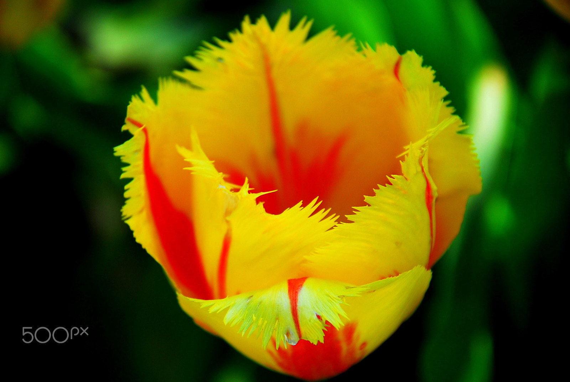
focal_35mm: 202
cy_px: 191
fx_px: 3210
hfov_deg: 10.1
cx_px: 285
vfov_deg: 6.8
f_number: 5.6
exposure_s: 1/200
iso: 250
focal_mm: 135
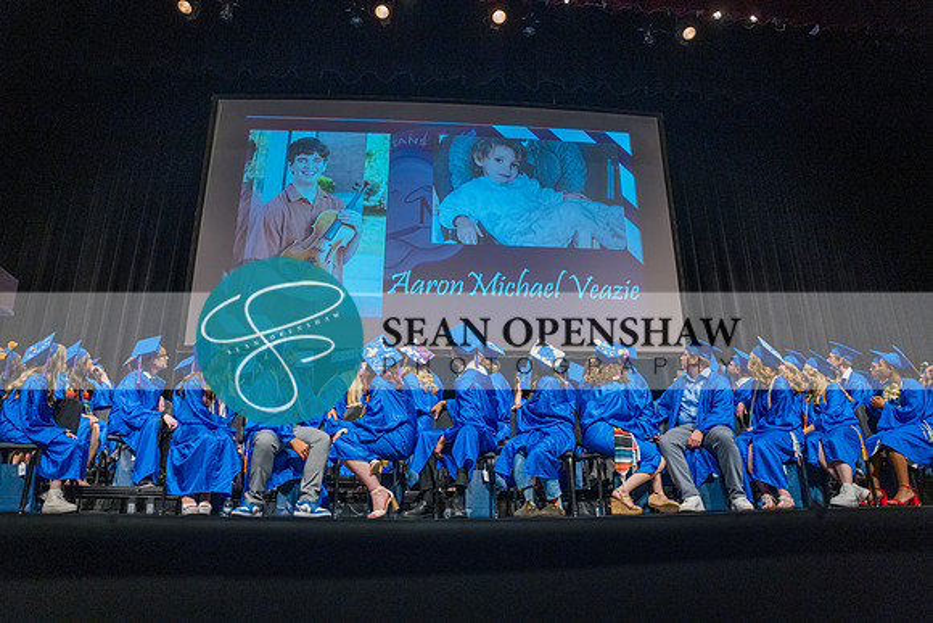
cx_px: 466
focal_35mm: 24
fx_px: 622
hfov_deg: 73.7
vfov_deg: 53.2
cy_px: 312
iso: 2500
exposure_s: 1/160
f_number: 2.8
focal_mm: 24
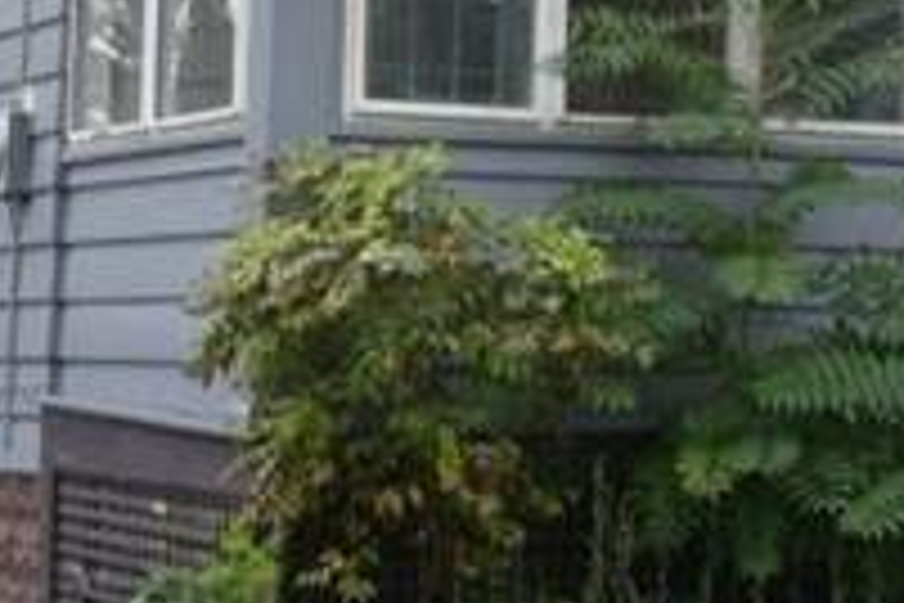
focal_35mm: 146
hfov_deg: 14.0
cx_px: 702
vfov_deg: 9.3
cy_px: -108
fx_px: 3666
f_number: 8
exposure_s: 1/250
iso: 360
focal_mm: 18
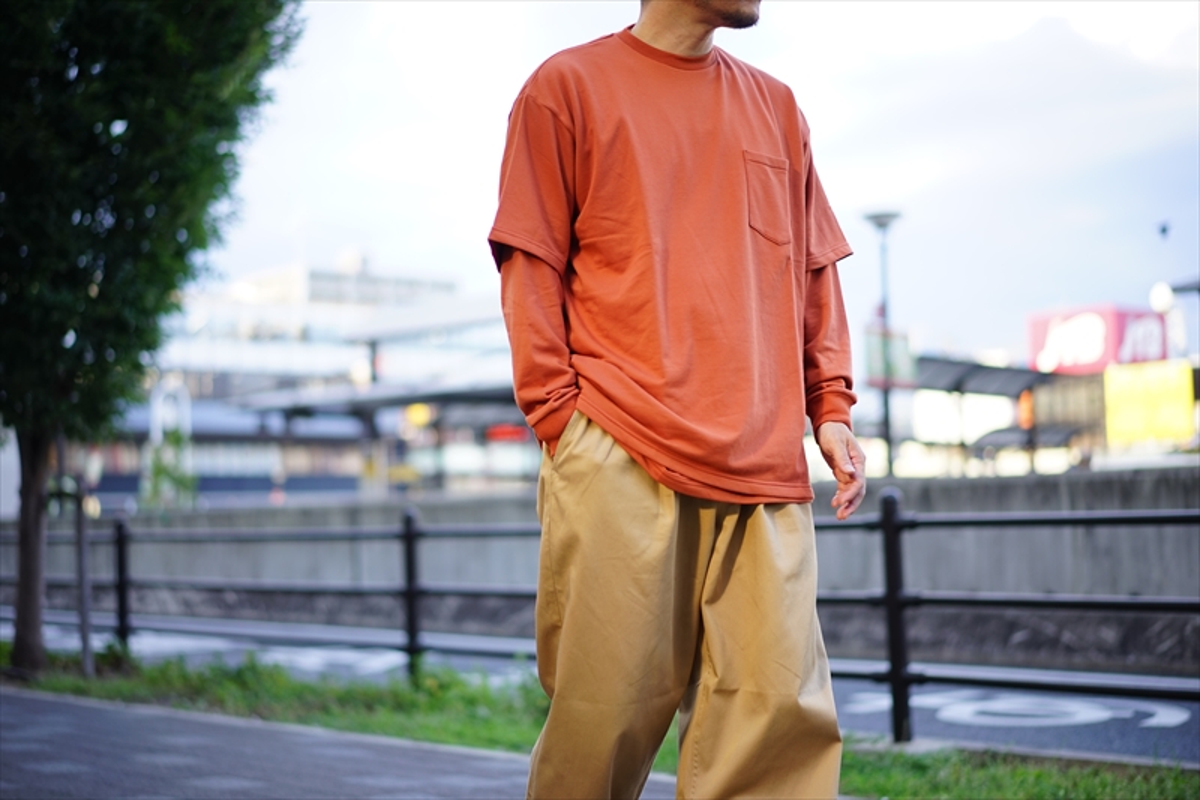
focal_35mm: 55
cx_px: 600
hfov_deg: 36.3
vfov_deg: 24.6
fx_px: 1833
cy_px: 400
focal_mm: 55
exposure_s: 1/250
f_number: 1.8
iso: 100
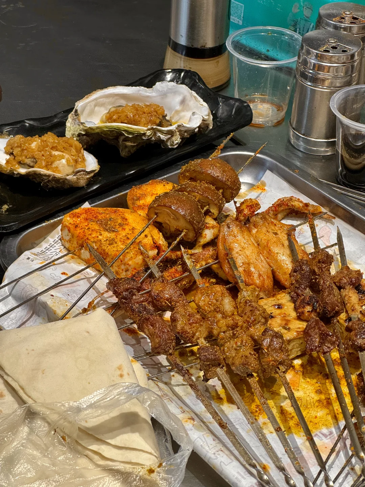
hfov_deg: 19.1
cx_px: 182
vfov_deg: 25.3
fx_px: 1083
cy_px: 244
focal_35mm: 77
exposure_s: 1/50
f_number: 2.8
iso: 200
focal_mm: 9
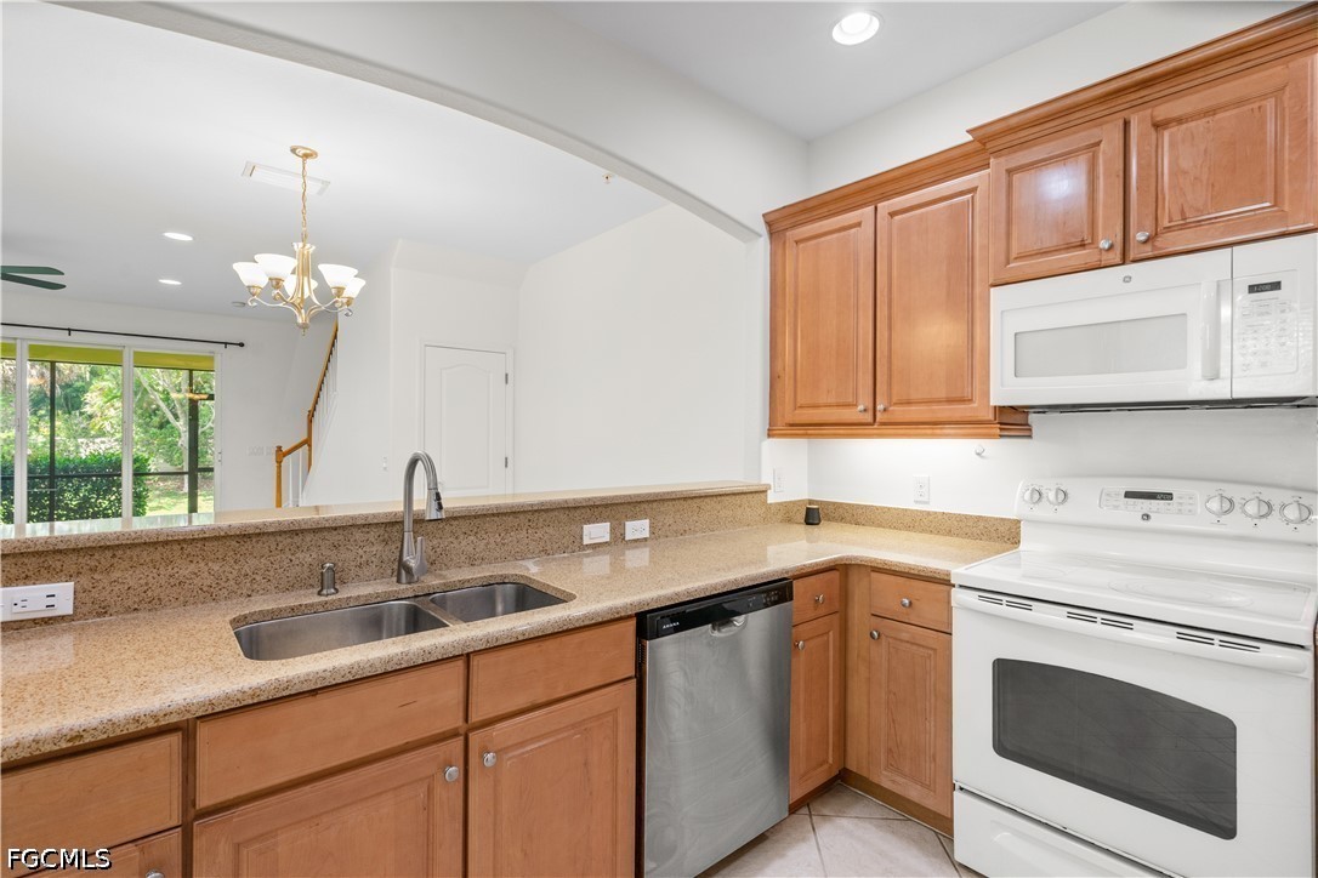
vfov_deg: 73.7
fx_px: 586
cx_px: 659
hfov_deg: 96.7
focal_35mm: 16
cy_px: 439
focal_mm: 16
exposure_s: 1/13
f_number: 8
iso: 400
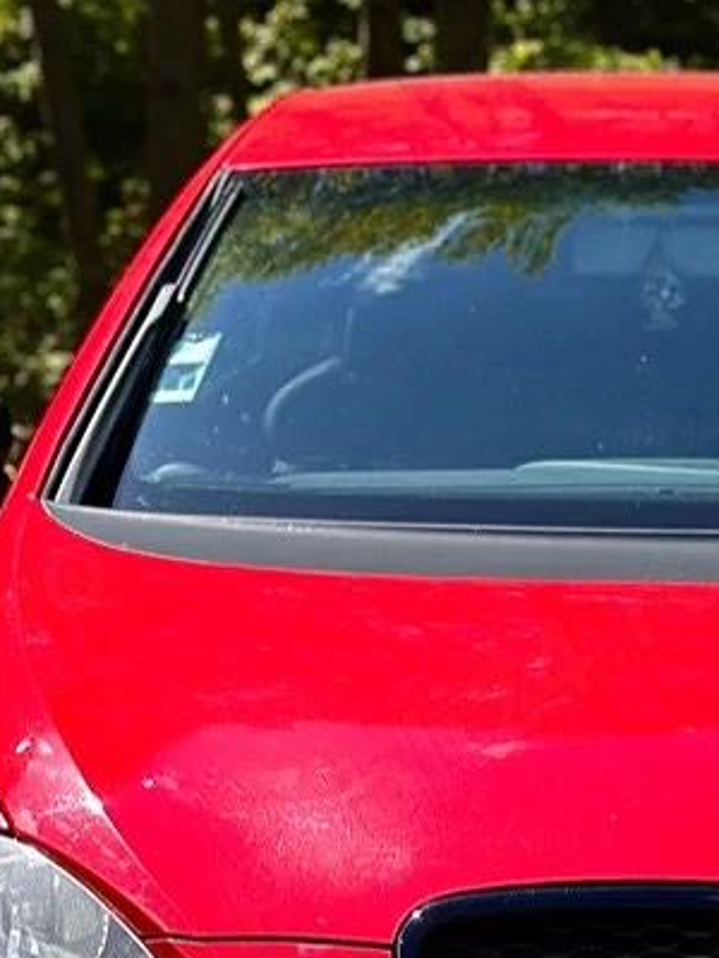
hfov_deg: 9.2
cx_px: 630
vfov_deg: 12.3
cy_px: 204
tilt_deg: -3.0
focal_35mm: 160
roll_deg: +0.7
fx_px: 4431
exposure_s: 1/1541
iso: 80
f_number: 1.78
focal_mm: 6.86
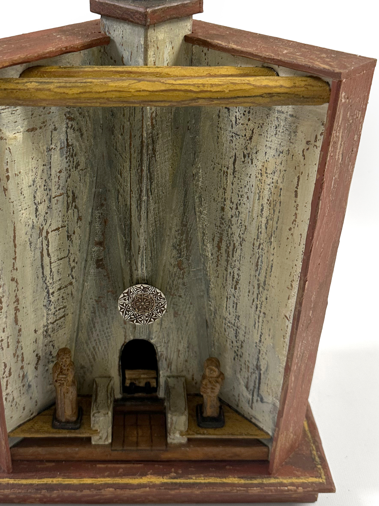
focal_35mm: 41
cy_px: 215
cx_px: 139
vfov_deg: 45.6
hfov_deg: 34.9
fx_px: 599
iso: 125
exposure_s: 1/60
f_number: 1.78
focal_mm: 6.86
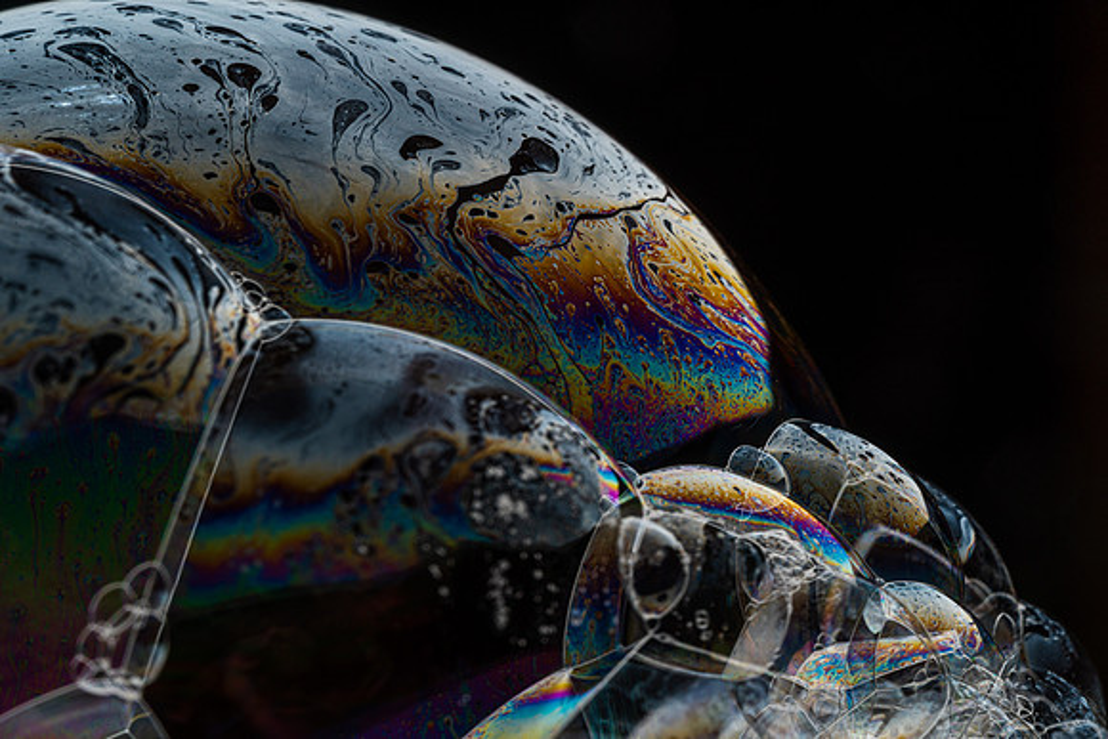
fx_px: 2771
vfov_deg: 15.2
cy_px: 370
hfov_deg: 22.6
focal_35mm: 90
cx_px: 554
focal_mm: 90
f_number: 22
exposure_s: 1/250
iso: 100
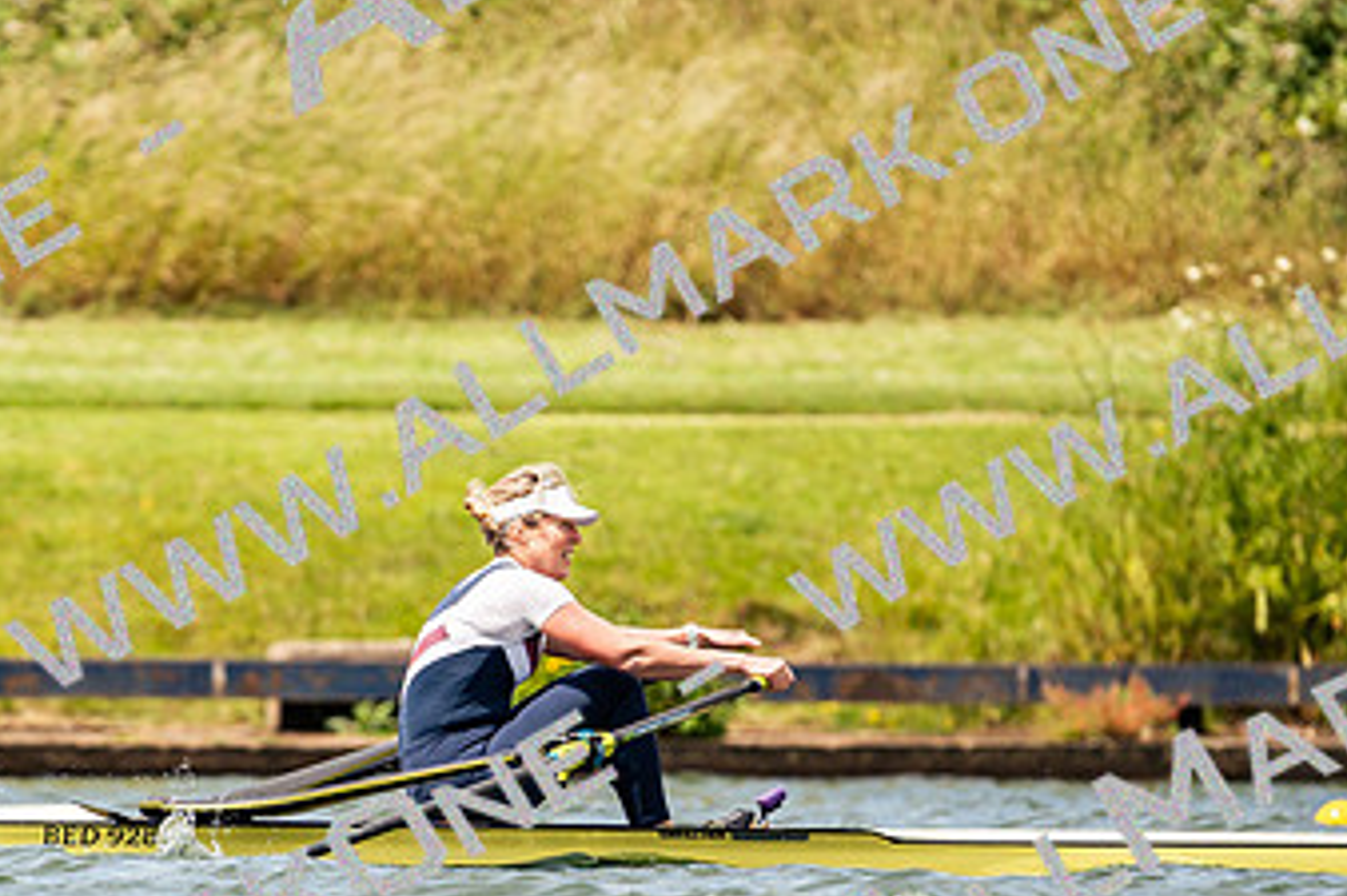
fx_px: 38519
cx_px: 498
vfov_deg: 1.3
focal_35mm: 1030
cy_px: 699
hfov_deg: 2.0
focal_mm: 600
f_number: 6.3
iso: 320
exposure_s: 1/2000
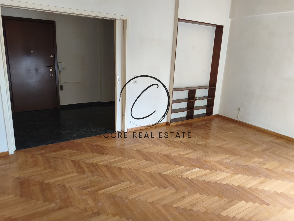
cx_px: 147
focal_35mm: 24
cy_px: 107
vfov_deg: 56.8
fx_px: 204
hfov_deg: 71.6
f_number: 1.7
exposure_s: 1/50
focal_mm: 6.06
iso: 320
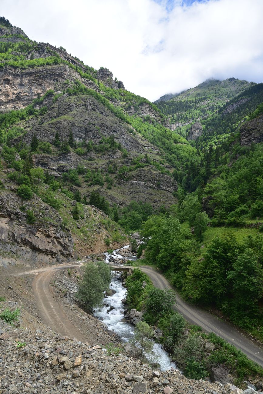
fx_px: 548
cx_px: 132
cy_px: 197
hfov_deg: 27.0
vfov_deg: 39.6
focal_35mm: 50
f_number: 16
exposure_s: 1/125
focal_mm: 50
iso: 320
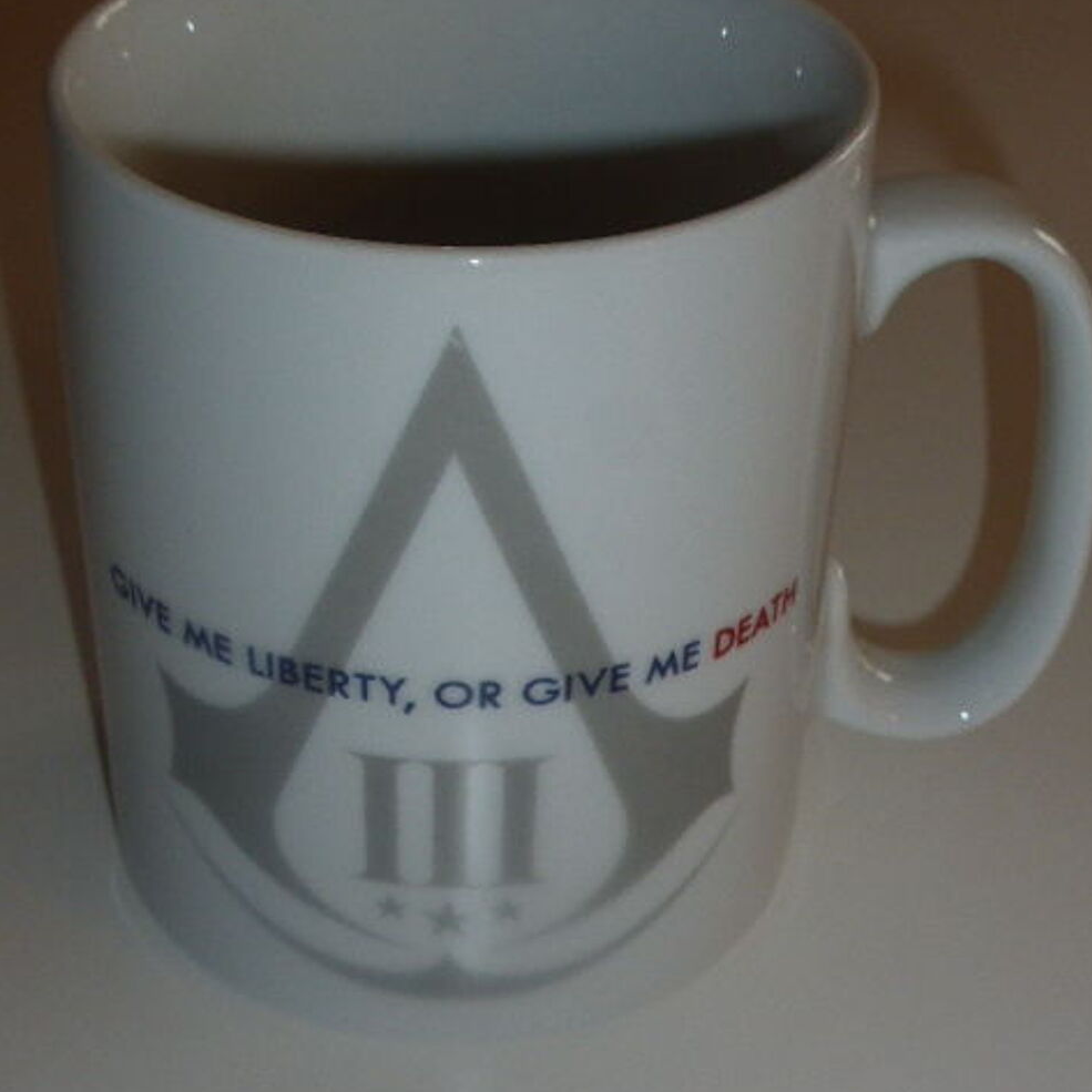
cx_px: 552
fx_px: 2605
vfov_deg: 23.7
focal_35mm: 73
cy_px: 477
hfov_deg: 23.7
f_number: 4.7
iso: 250
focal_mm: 10.3
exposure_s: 1/60
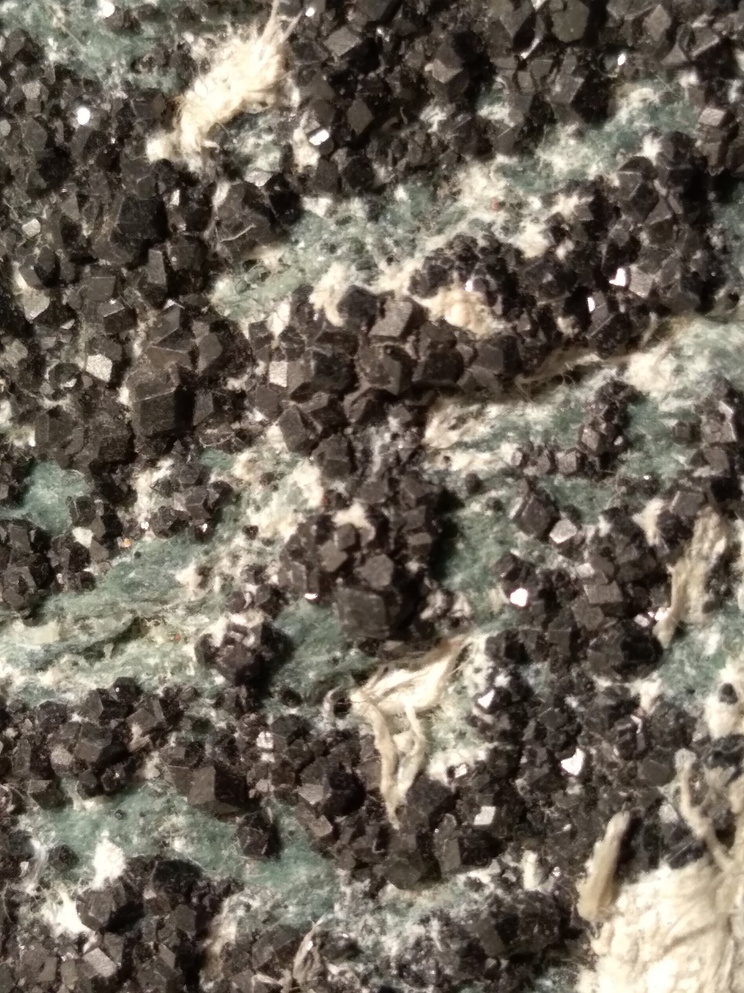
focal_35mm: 26
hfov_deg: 53.1
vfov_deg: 67.3
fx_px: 745
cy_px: 496
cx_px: 372
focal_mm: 3.54
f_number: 2
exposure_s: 1/100
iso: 151
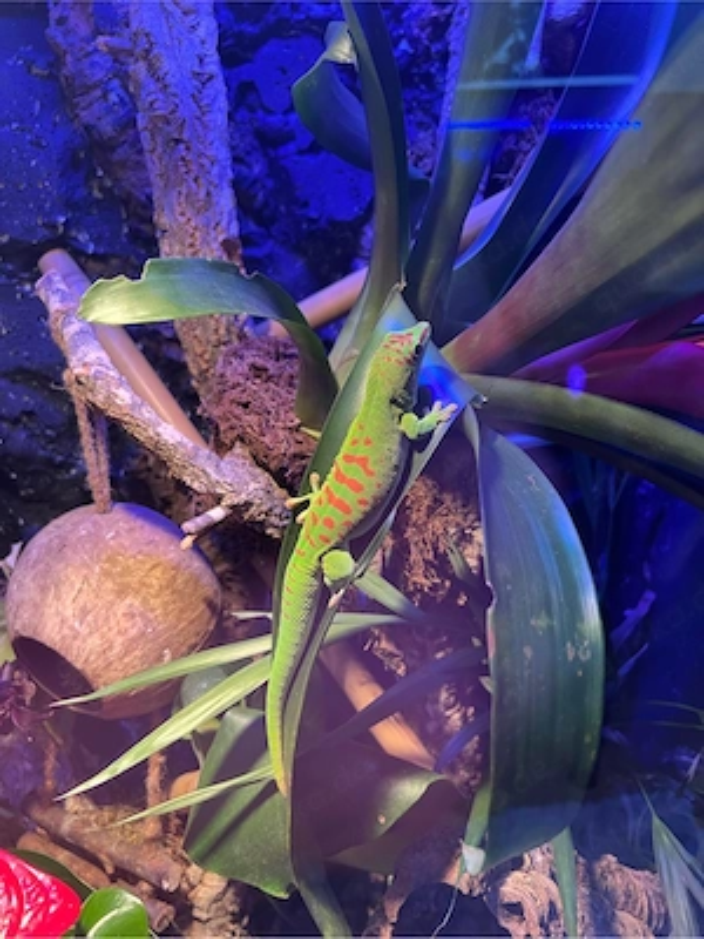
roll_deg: +0.5
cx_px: 352
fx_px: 705
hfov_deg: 53.1
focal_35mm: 26
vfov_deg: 67.3
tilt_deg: -24.0
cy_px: 470
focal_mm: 5.7
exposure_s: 1/50
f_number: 1.5
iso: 125
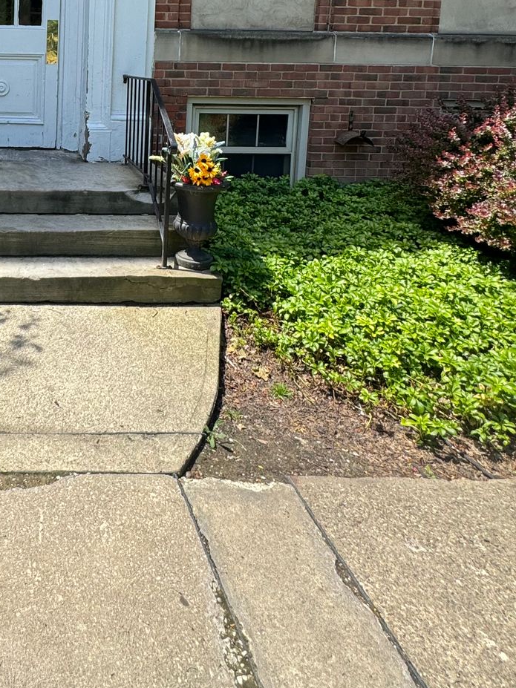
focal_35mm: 29
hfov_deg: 42.6
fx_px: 577
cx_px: 17
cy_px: 114
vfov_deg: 56.1
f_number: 2.2
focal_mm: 2.22
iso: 40
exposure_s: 1/495
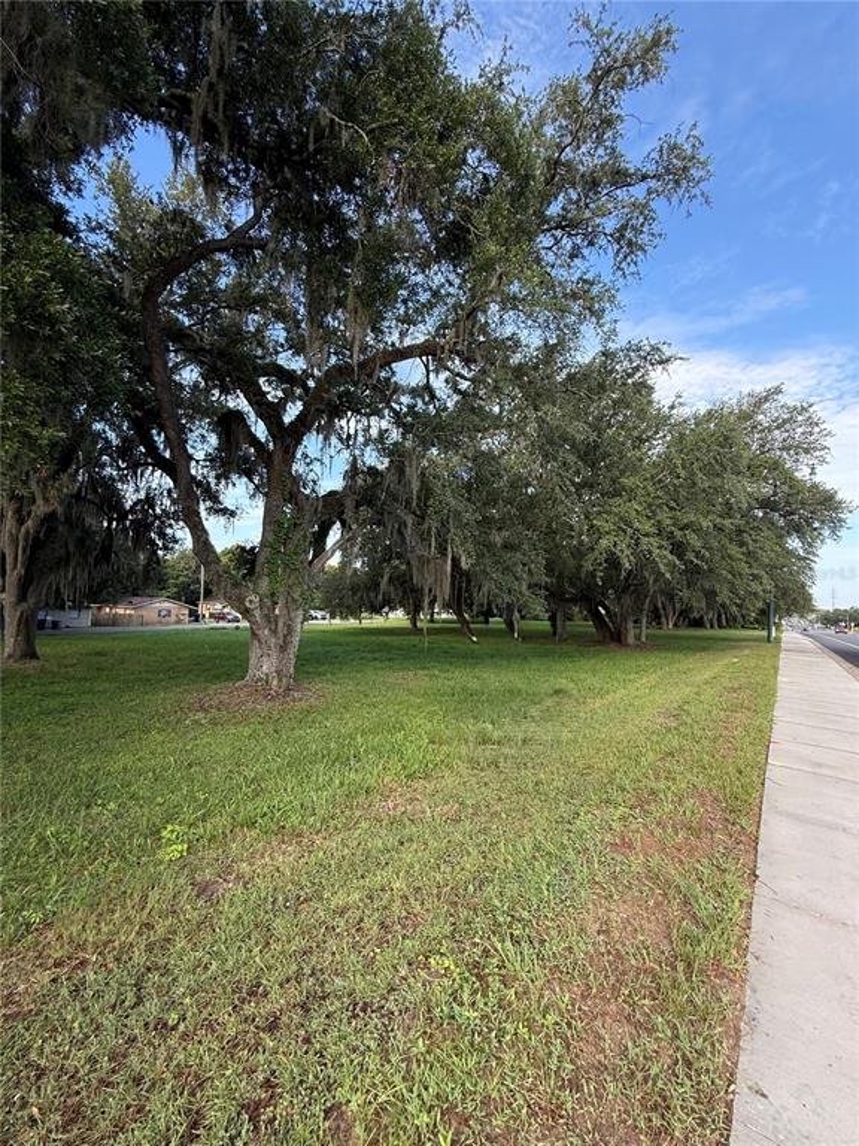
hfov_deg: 85.7
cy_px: 573
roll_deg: -2.3
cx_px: 430
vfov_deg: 102.1
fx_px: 463
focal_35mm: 14
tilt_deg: +4.0
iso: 64
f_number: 2.2
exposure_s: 1/252
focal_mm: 2.22
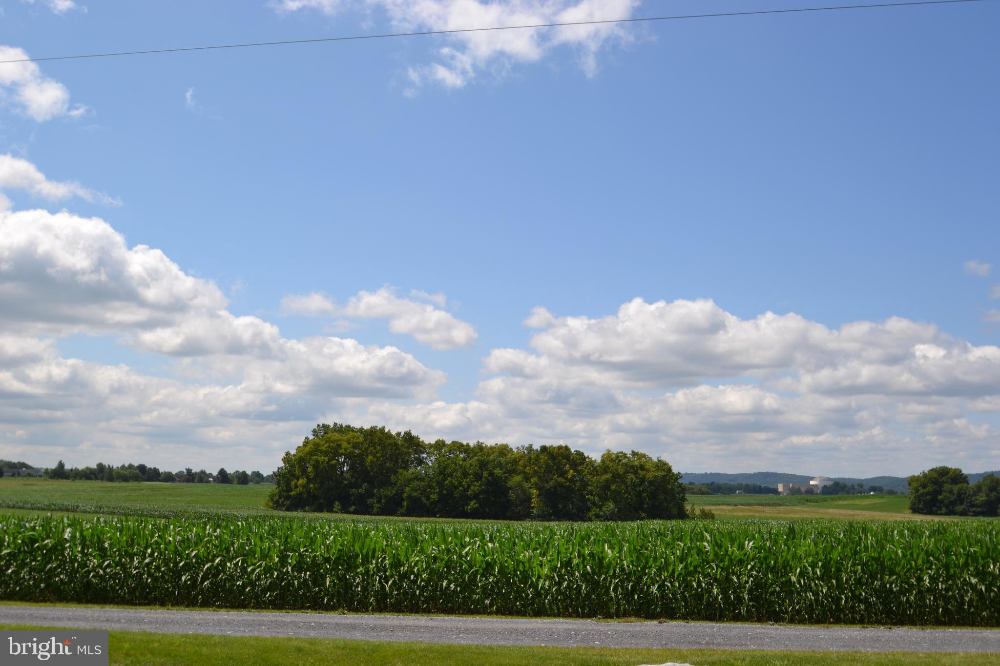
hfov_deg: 53.1
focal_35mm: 36
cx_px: 500
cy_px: 333
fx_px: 1000
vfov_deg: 36.9
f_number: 8
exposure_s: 1/250
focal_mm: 24
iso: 100
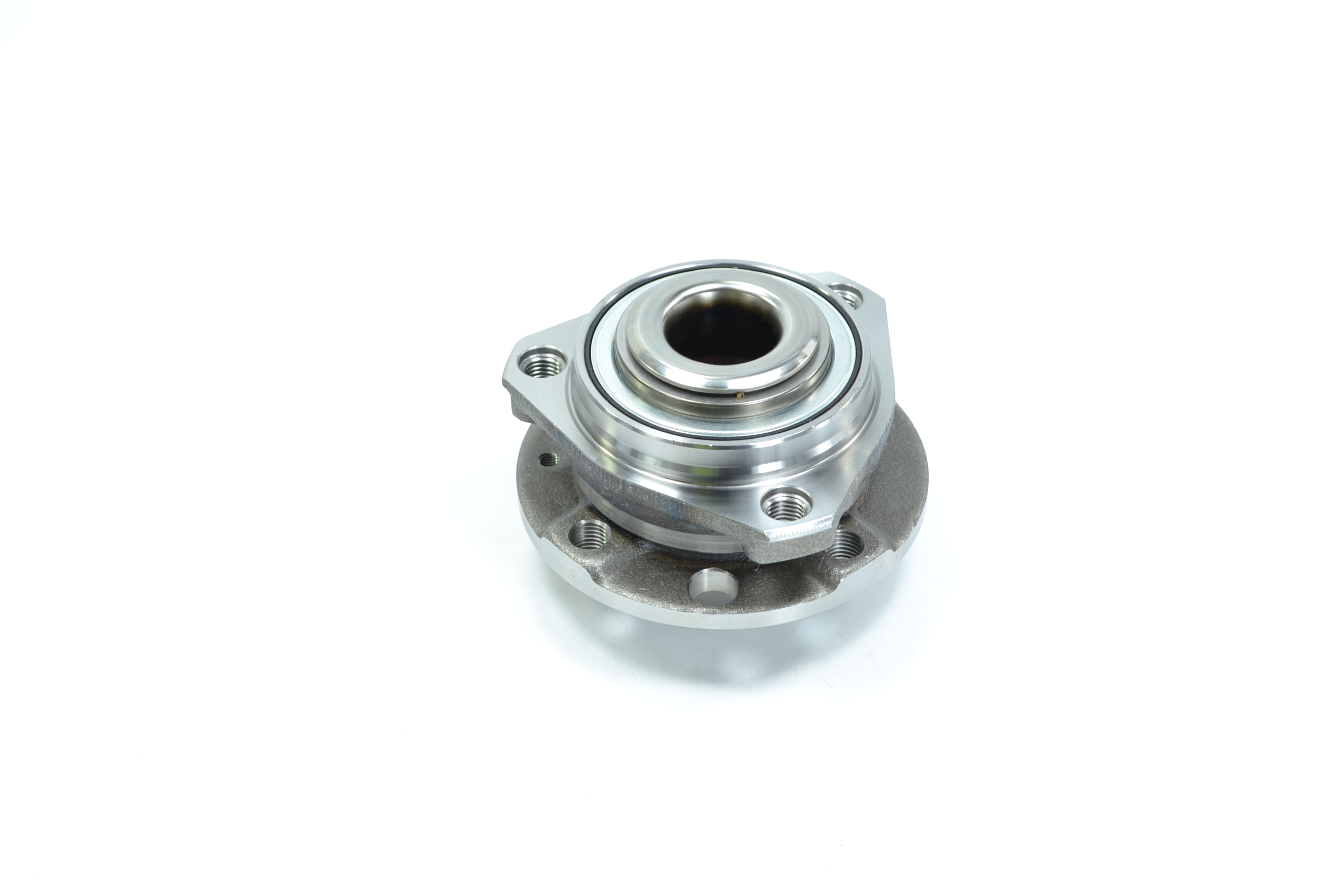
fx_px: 2576
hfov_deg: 29.2
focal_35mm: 69
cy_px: 448
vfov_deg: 19.7
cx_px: 672
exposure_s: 1/25
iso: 100
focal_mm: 46
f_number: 7.1
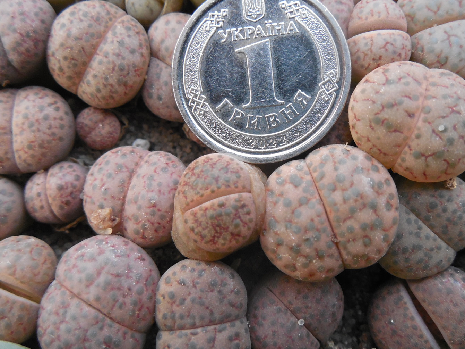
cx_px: 264
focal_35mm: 37
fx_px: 497
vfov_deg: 38.6
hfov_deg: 50.0
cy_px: 152
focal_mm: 5.6
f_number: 3.6
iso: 400
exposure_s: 1/25
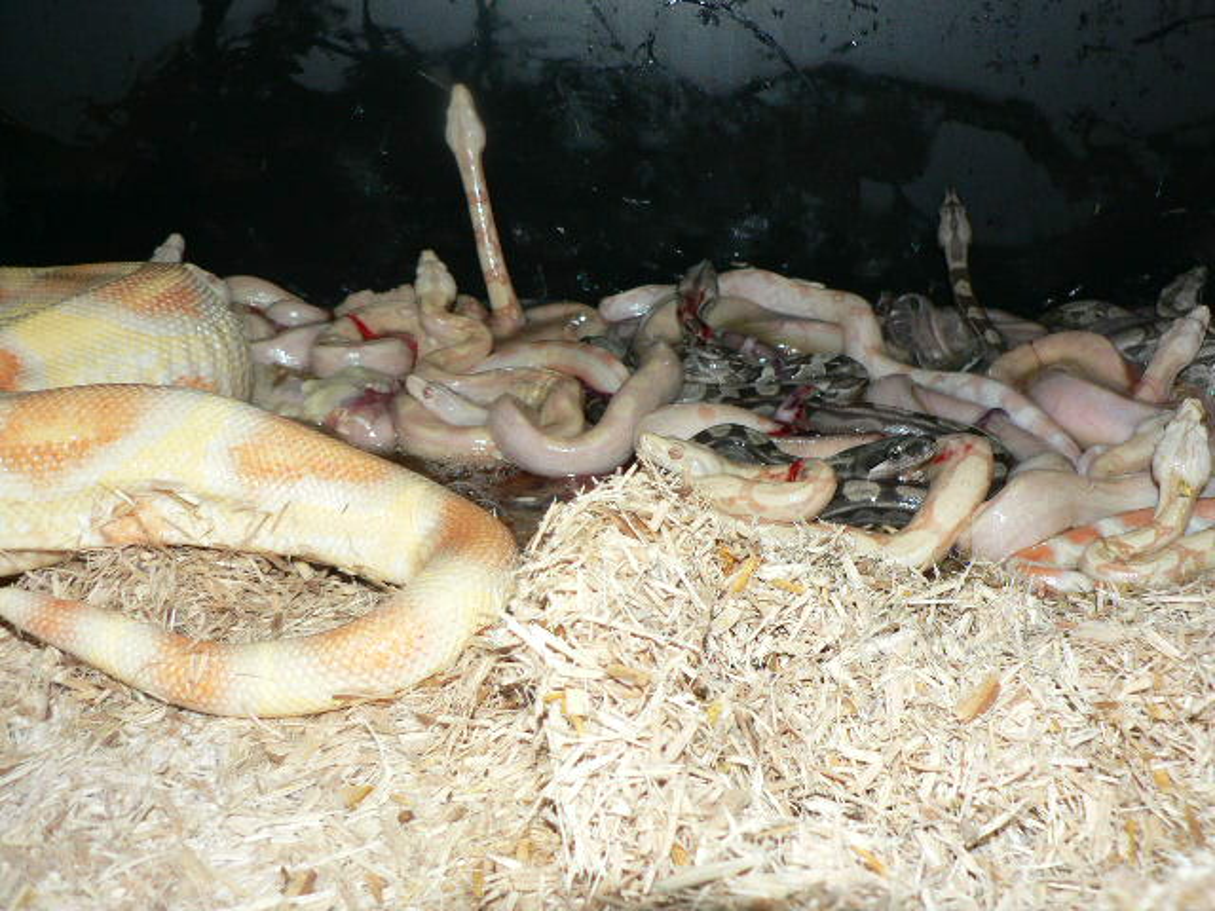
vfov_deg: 39.7
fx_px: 1264
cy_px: 456
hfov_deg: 51.4
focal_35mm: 36
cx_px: 608
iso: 100
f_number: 2.8
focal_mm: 6
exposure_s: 1/60
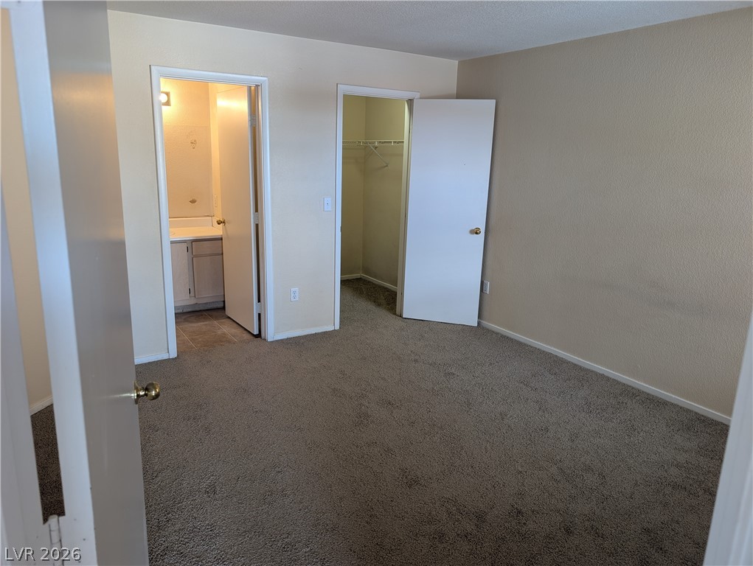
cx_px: 376
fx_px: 523
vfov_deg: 56.9
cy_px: 283
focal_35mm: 24
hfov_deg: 71.5
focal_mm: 6.9
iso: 70
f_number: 1.68
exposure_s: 1/24
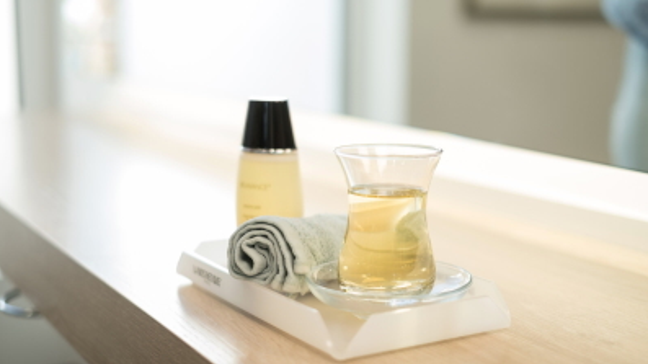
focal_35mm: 56
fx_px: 962
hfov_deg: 37.2
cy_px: 198
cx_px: 325
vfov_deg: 21.4
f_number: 1.8
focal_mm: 35
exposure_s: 1/250
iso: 80
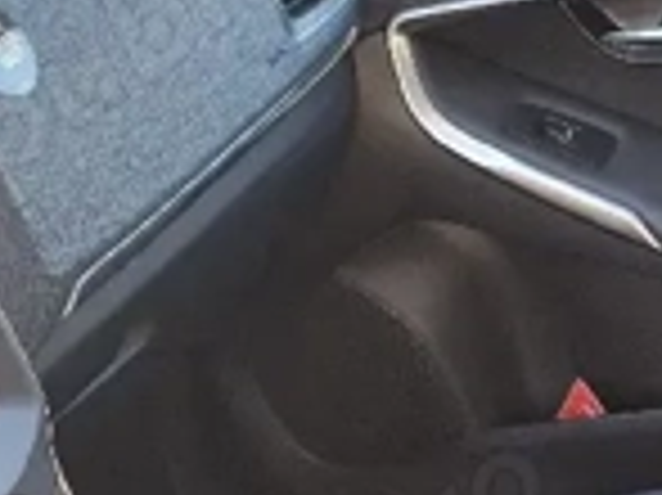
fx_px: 1796
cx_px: 432
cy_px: 684
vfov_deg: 14.9
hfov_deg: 20.8
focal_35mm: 94
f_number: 1.8
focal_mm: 5.54
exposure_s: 1/100
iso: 160
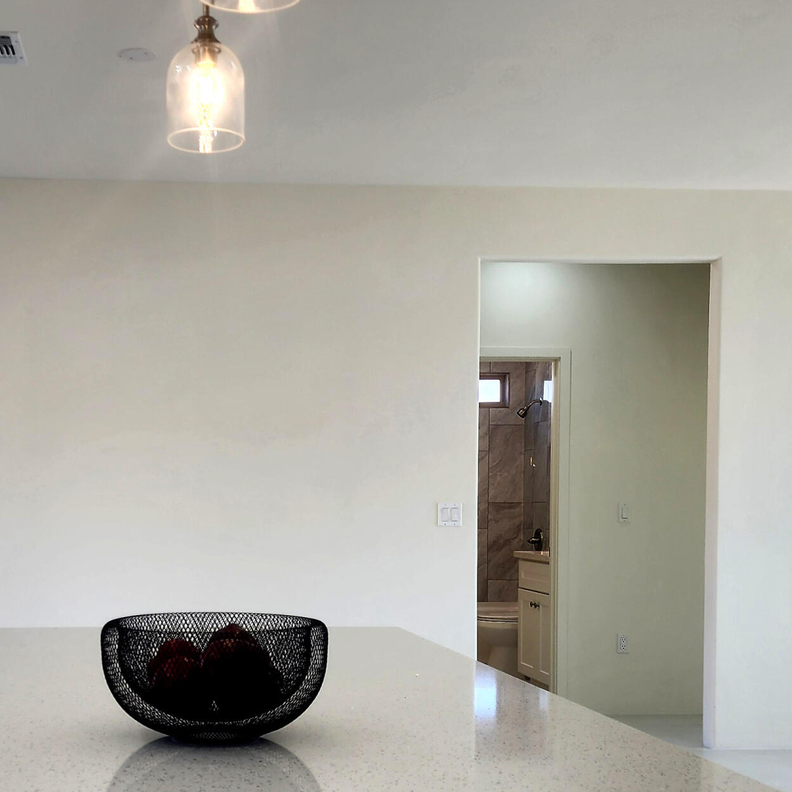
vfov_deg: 34.3
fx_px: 1268
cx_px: 221
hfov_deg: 34.1
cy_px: 539
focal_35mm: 49
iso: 20
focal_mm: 6.4
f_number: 1.8
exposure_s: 1/120
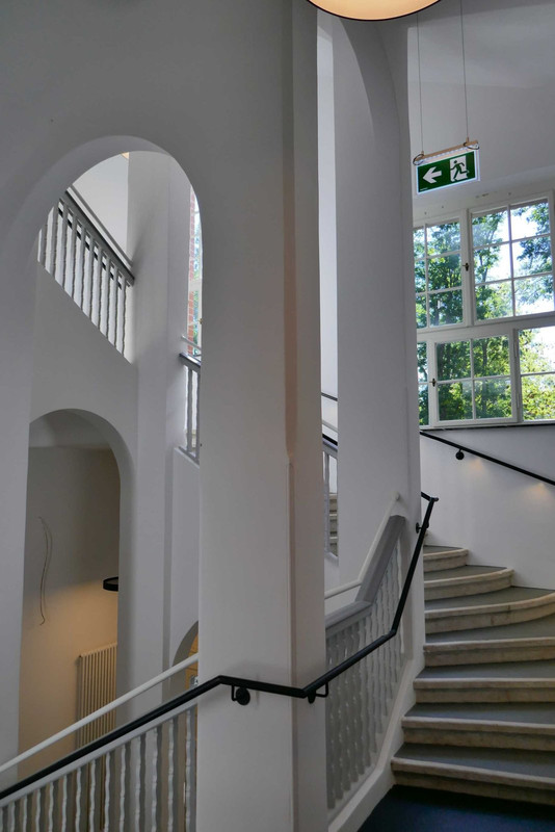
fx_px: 578
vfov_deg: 71.5
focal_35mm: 25
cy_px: 416
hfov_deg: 51.3
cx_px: 278
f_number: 2.8
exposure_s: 1/500
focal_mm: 9.1
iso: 500
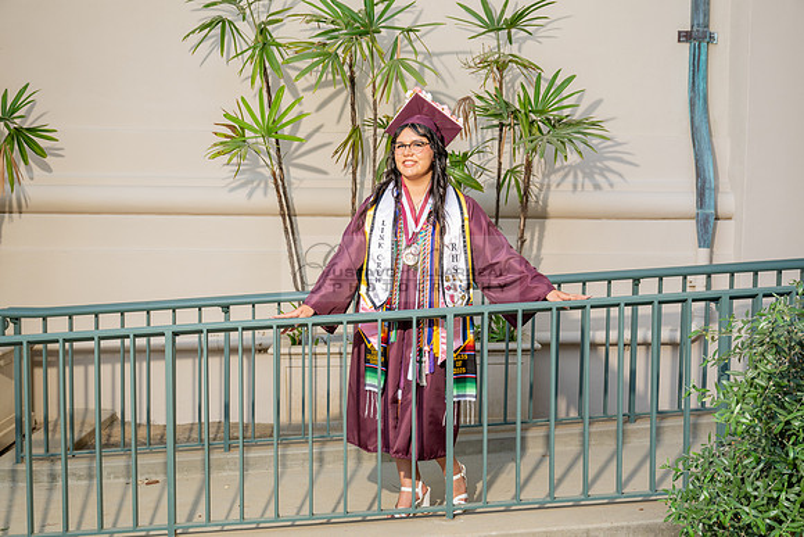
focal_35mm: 41
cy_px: 268
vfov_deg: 32.6
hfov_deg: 47.4
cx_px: 402
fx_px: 916
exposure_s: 1/200
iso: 200
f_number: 4.5
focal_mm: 41
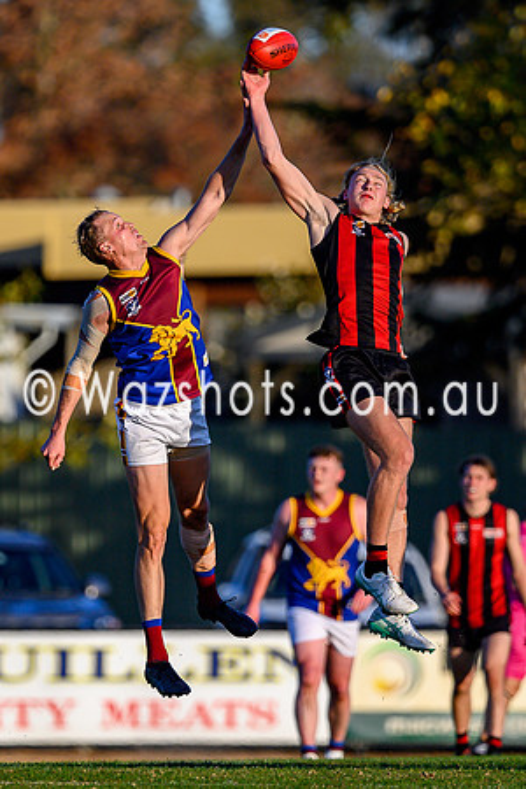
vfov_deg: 2.1
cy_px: 446
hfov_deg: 1.4
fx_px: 21693
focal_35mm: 990
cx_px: 223
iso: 180
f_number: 4
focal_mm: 500
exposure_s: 1/1600
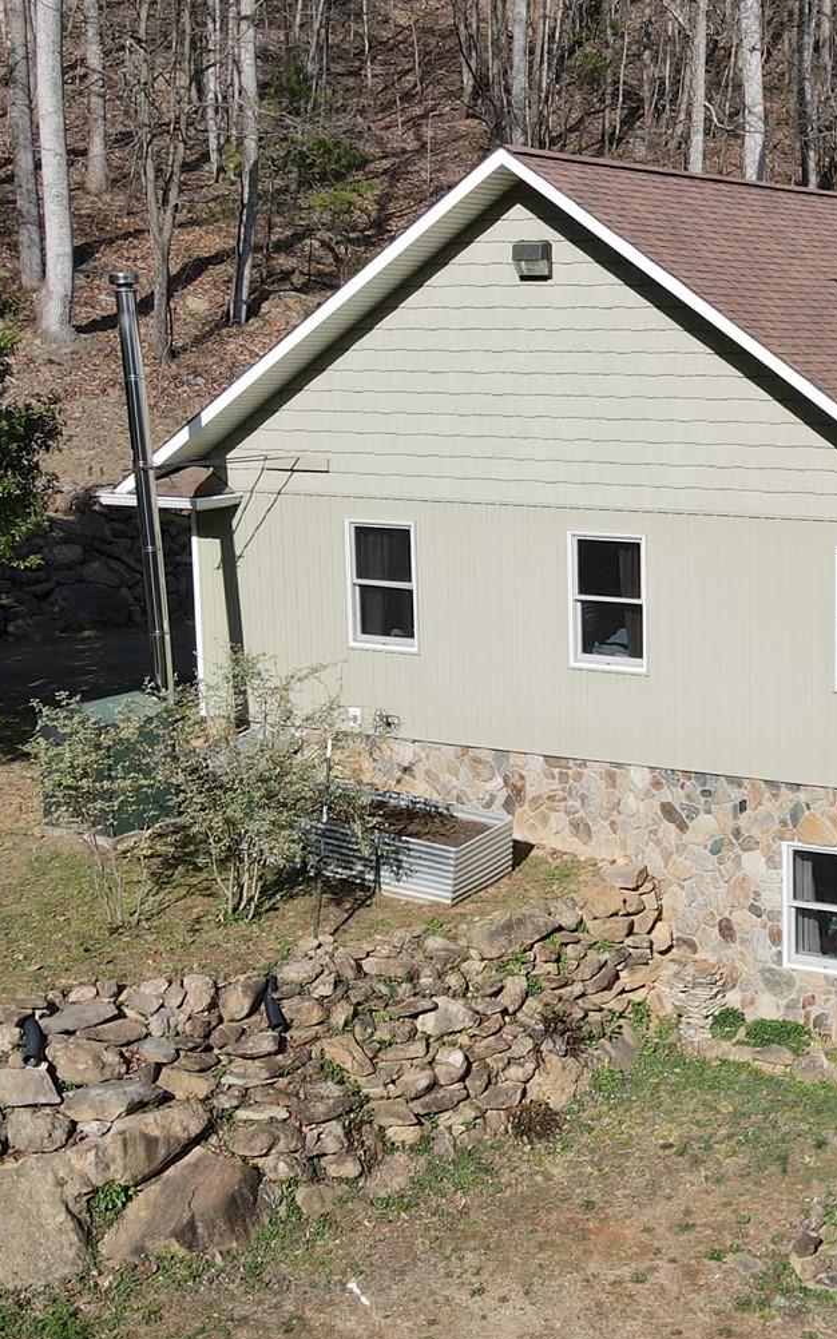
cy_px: 663
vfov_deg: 38.9
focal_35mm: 52
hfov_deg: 23.6
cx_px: 866
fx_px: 1898
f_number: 2.8
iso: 100
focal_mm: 4.5
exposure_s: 1/725
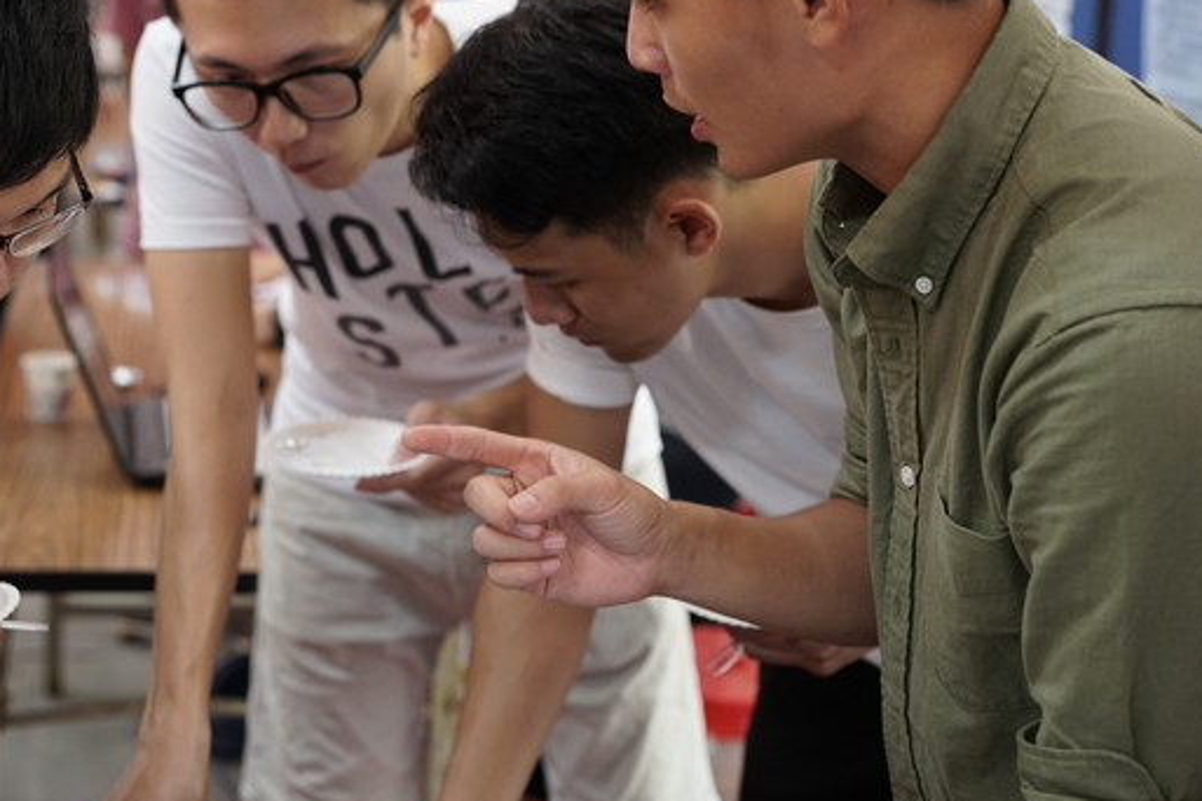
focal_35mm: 75
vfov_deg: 18.2
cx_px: 515
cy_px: 296
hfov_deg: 27.0
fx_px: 2504
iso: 1000
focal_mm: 55
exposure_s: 1/60
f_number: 3.5
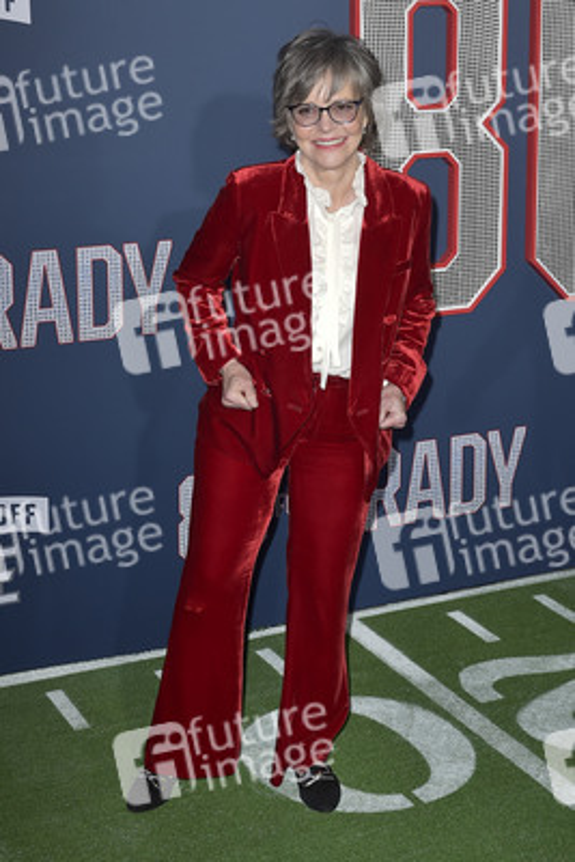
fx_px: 1149
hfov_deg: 28.1
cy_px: 431
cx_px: 288
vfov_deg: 41.1
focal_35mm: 48
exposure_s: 1/250
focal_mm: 48
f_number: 6.3
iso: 400
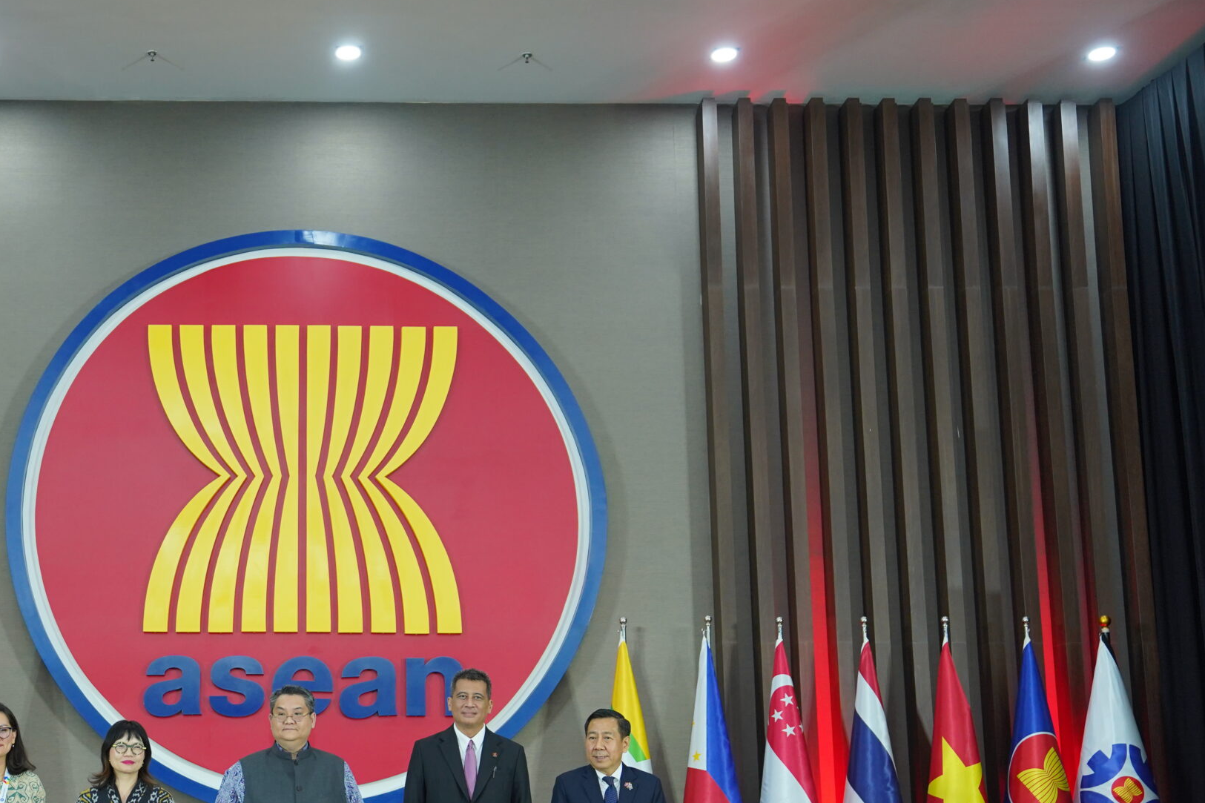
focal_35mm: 52
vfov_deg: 25.7
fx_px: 1740
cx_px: 294
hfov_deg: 37.2
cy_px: 586
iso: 1250
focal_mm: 33
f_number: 3.2
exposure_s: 1/200
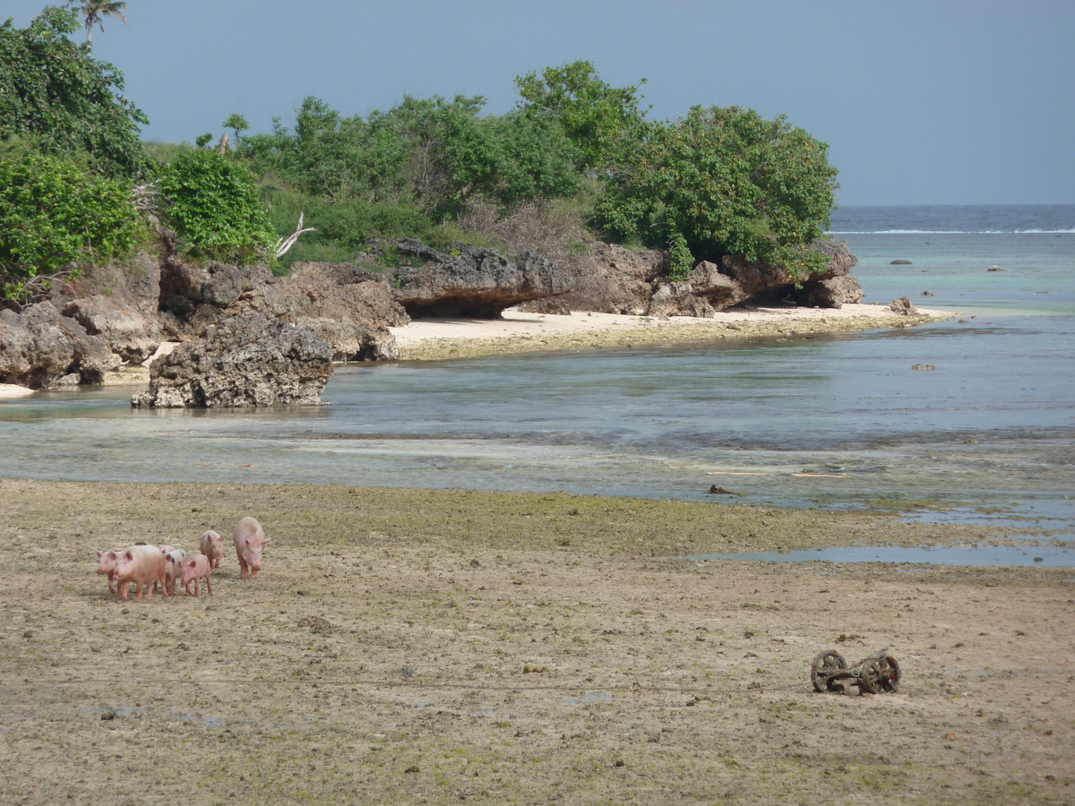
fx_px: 9317
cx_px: 538
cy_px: 403
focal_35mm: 300
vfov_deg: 5.0
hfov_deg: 6.6
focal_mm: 49.2
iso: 80
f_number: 5.6
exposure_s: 1/400
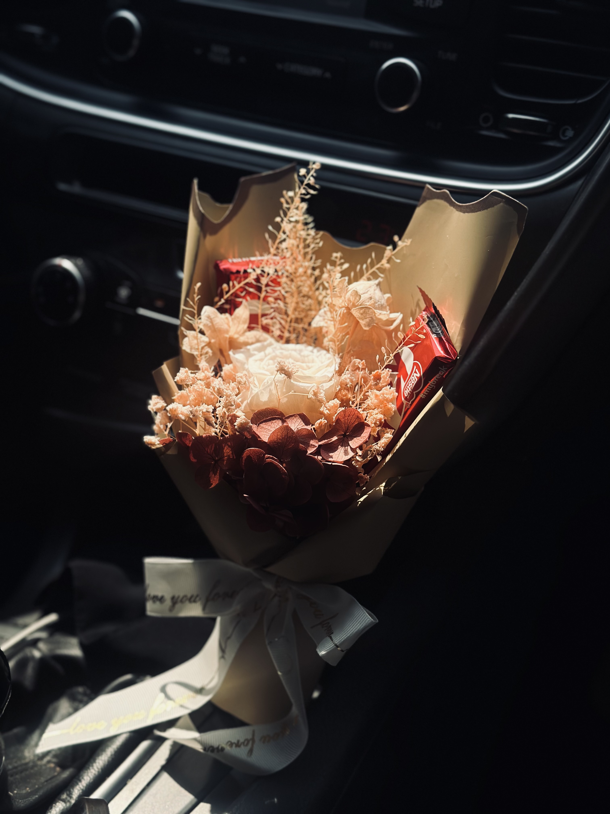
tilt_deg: -32.2
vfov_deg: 39.7
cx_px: 305
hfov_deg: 30.3
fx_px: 1128
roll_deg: -0.2
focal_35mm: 48
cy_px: 407
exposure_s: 1/3597
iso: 80
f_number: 1.78
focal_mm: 6.86
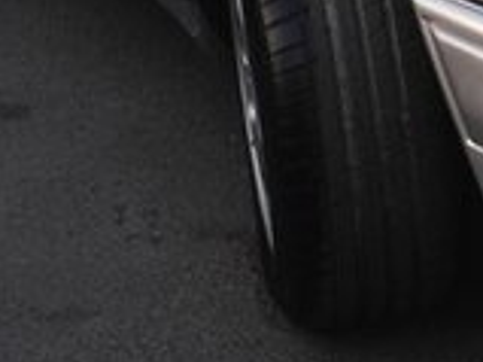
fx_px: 1910
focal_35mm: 137
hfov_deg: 14.4
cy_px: -233
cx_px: 246
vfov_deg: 10.3
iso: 50
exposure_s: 1/128
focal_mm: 4.12
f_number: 2.4
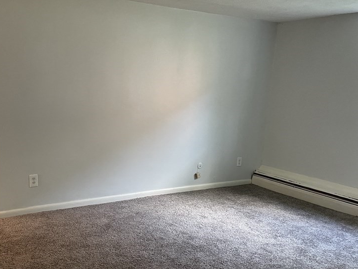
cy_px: 150
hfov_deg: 49.7
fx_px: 383
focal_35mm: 37
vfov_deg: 38.6
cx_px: 137
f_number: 1.6
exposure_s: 1/60
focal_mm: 4.2
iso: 320
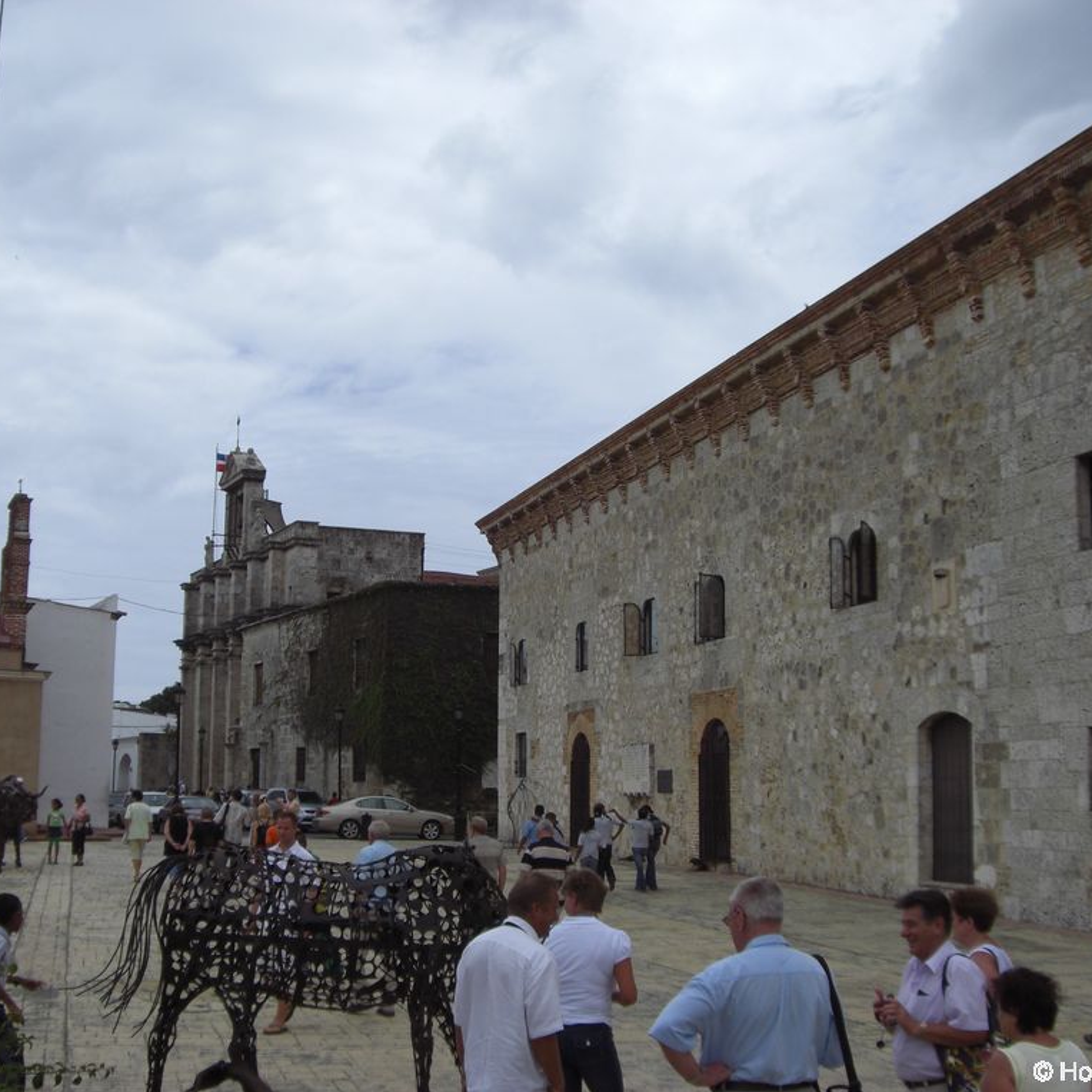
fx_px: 1606
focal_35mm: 45
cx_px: 509
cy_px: 546
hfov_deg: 37.5
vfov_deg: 37.6
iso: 64
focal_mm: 6.2
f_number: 8
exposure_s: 1/320
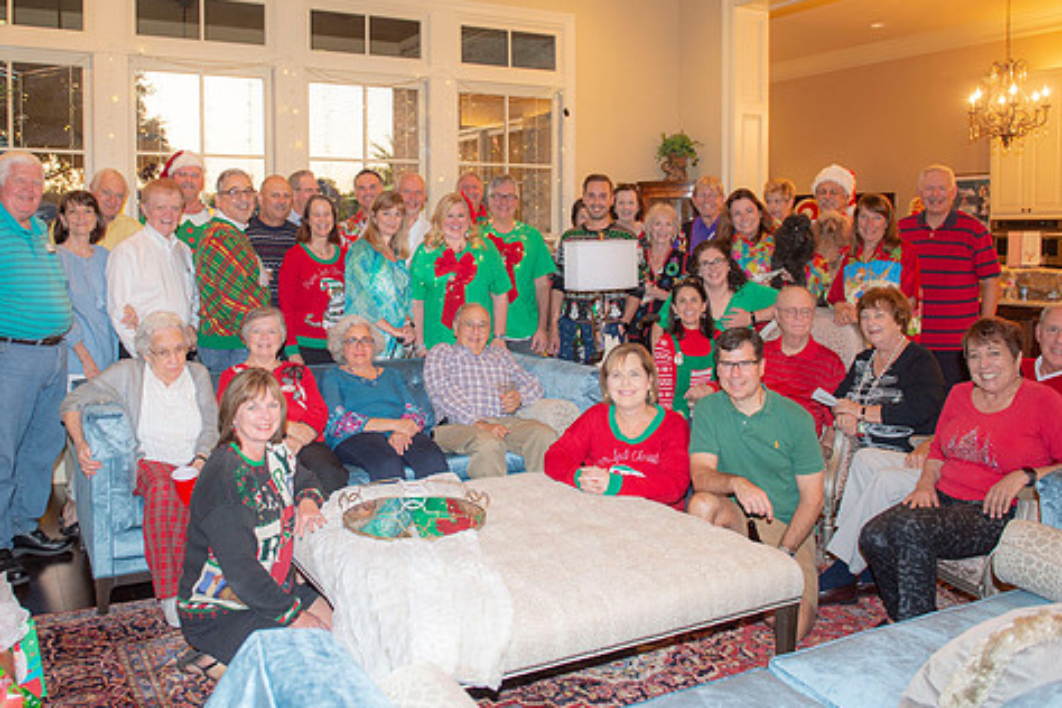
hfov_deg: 60.1
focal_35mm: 31
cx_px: 467
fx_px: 914
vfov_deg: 42.1
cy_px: 278
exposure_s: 1/60
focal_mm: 24
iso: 800
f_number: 3.5
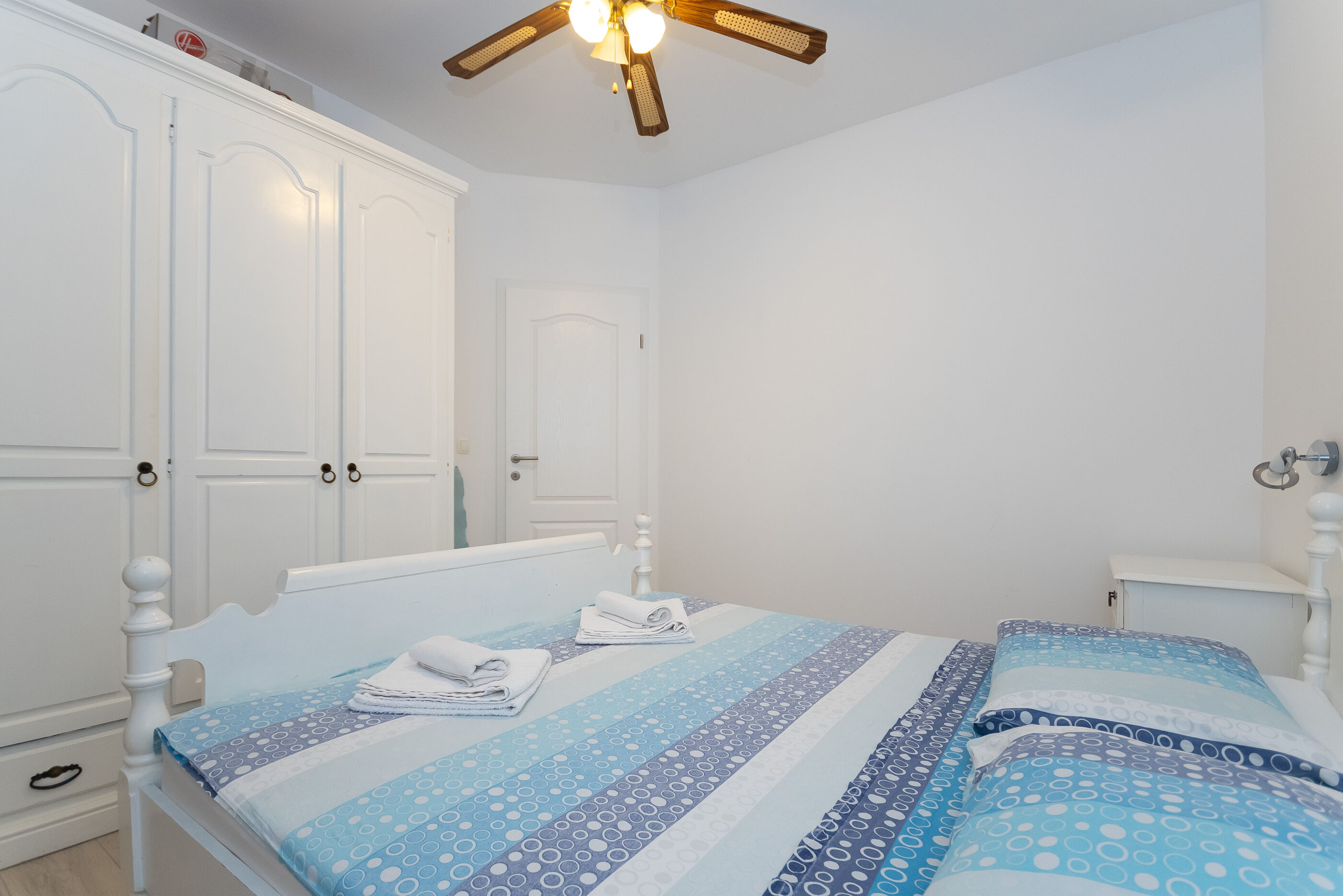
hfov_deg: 100.4
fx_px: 560
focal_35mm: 15
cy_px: 448
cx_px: 672
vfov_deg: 77.3
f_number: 4
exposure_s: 1/60
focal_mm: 10
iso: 560
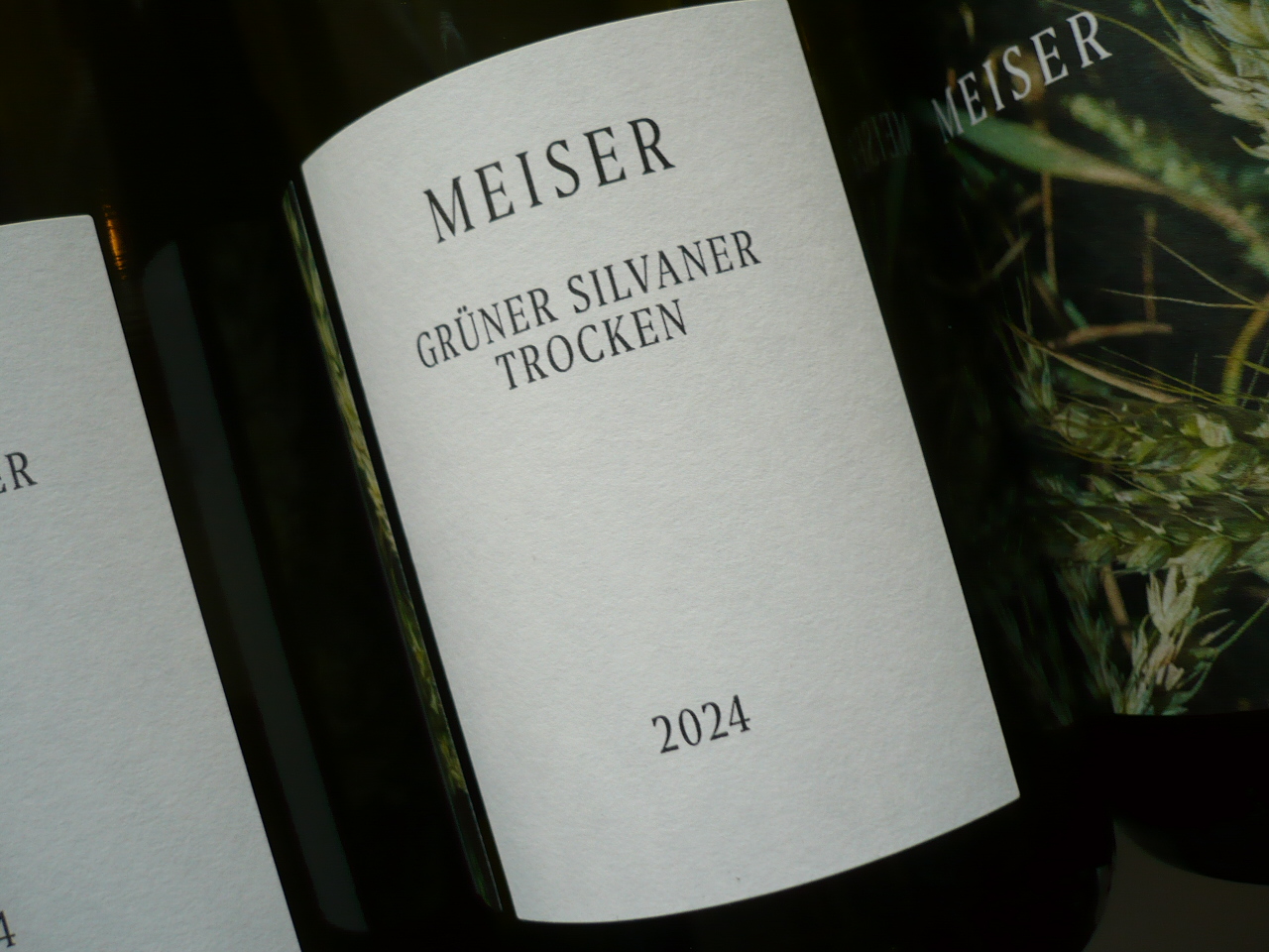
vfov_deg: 40.7
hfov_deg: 52.6
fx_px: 1283
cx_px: 634
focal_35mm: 35
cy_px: 476
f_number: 2.8
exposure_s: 1/30
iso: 100
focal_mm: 5.8
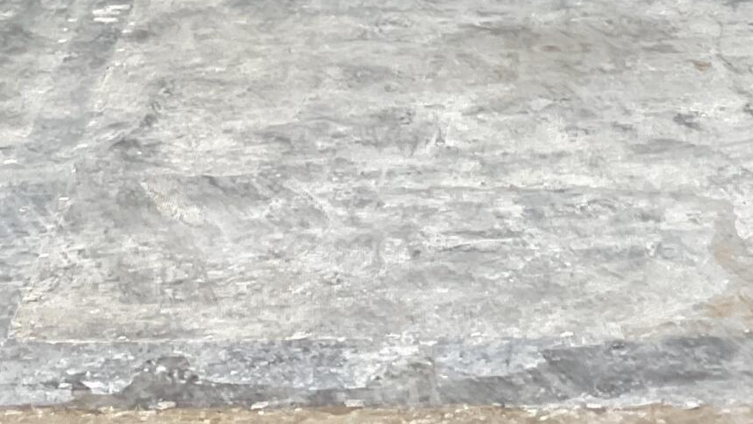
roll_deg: +1.7
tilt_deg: -6.4
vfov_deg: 10.4
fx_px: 2196
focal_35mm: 110
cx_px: 291
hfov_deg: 19.4
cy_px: -336
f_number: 1.8
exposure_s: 1/60
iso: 100
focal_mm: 3
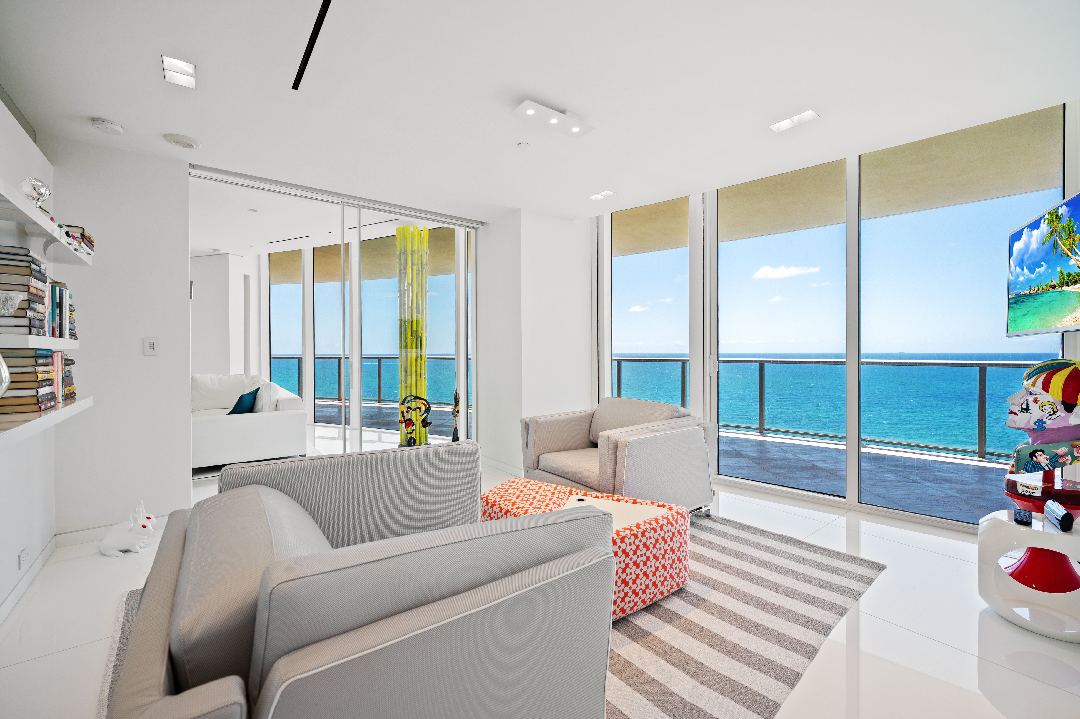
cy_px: 360
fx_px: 435
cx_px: 540
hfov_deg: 102.3
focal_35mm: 14
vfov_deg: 79.1
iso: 200
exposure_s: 1/80
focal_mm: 14.5
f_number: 4.5
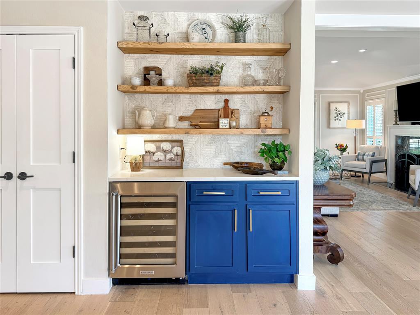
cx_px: 210
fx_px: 291
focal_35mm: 24
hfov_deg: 71.6
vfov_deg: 56.8
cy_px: 158
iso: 80
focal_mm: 6.76
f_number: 1.78
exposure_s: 1/132
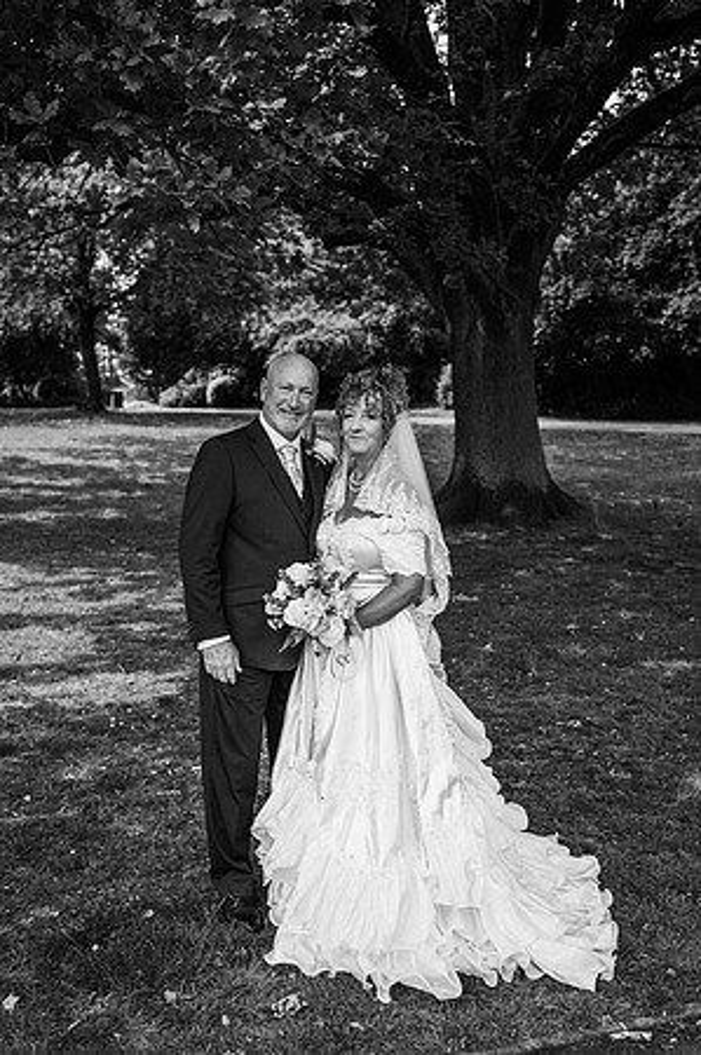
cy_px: 528
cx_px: 350
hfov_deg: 37.8
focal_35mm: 35
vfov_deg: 54.5
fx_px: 1025
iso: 100
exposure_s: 1/800
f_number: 2.8
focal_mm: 35
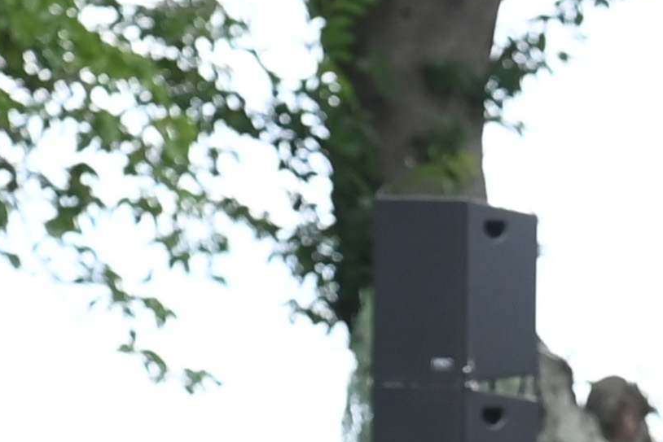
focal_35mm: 513
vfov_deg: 2.7
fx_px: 9449
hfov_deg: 4.0
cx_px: 1177
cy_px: 1227
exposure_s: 1/250
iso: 320
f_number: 6.3
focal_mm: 75
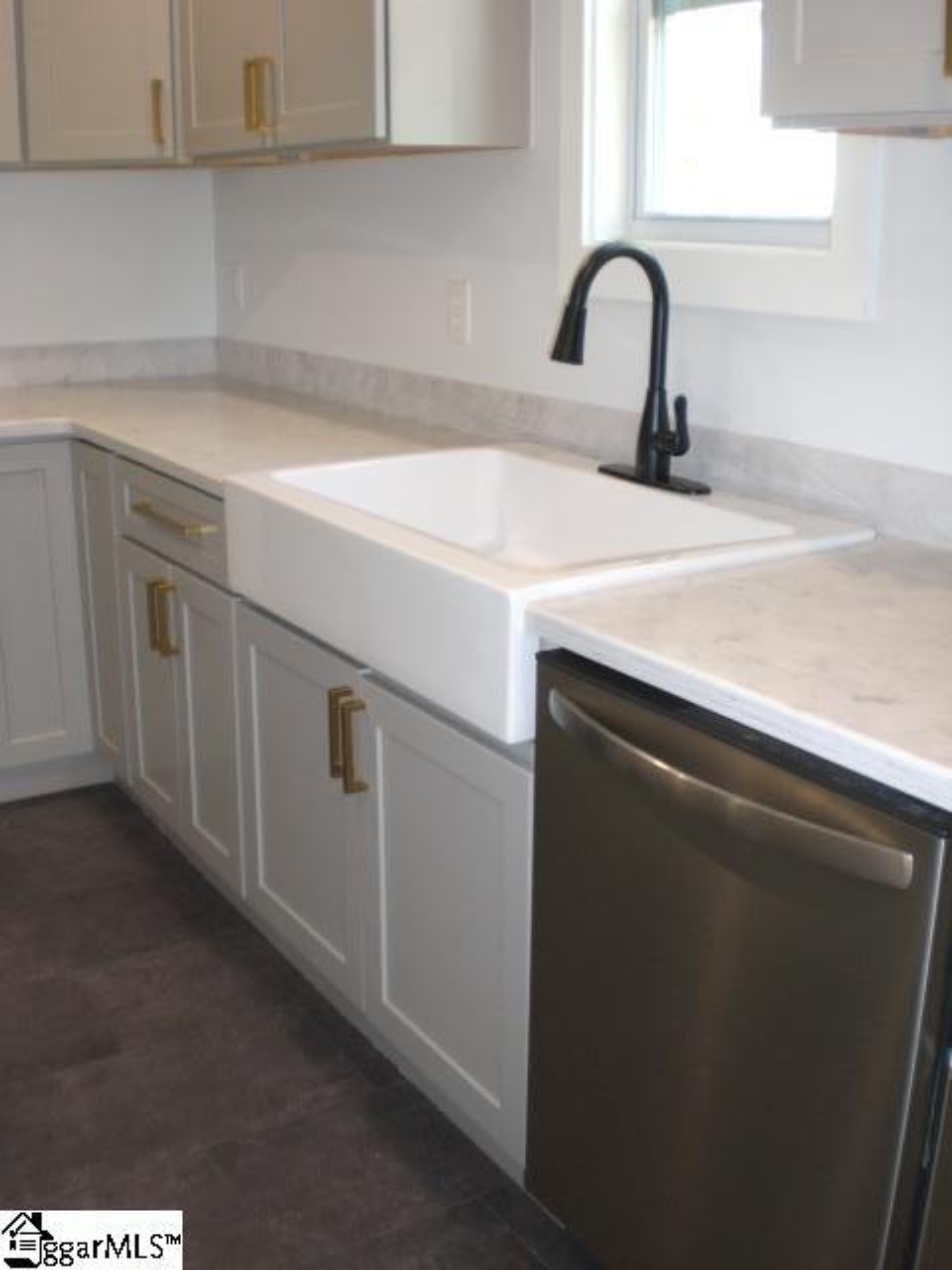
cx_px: 476
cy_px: 635
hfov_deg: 37.7
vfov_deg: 49.0
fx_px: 1393
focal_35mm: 38
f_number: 3.1
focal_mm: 6.3
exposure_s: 1/60
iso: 200
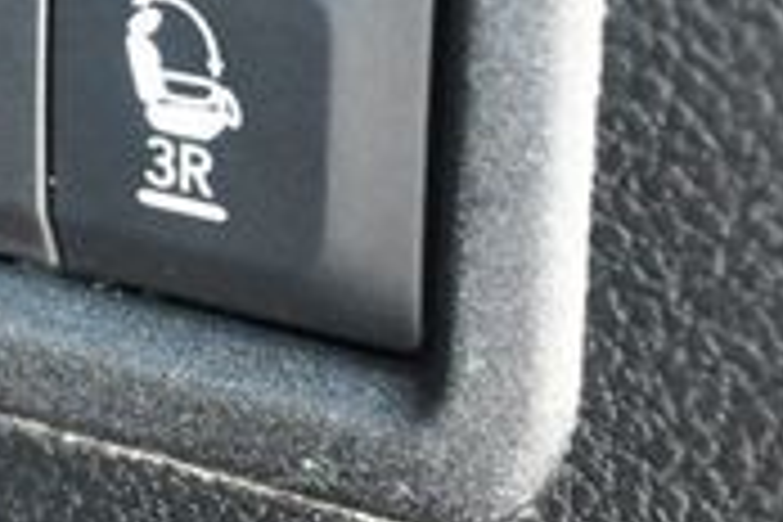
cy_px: 81
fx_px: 4328
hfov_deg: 10.1
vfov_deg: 6.9
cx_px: -202
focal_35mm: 199
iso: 7200
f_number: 5.3
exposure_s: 1/60
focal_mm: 36
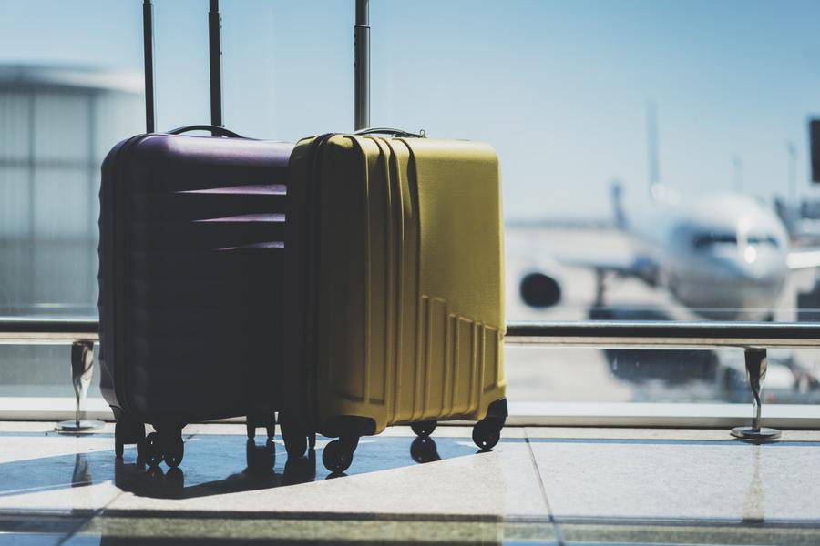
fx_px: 1253
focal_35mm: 55
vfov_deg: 24.6
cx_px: 410
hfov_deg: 36.2
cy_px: 273
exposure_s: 1/6400
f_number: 1.8
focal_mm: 55
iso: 100
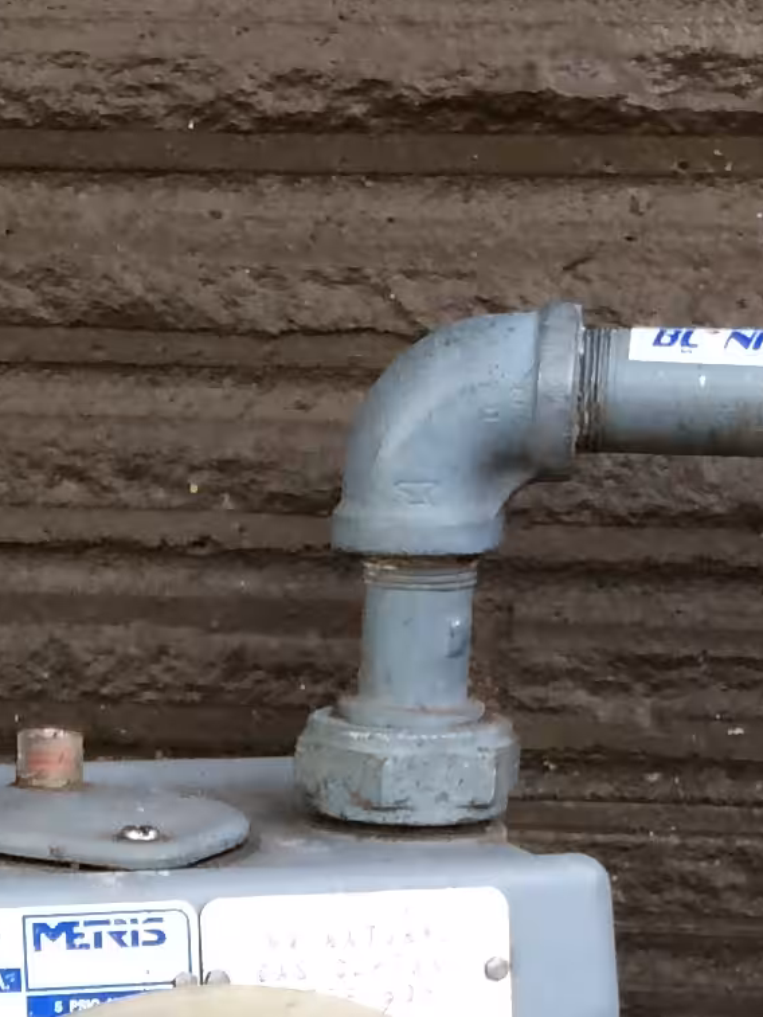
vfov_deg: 15.1
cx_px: -60
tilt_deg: -16.3
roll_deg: -0.3
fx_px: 3673
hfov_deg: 11.7
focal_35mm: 125
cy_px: 1294
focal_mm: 4.15
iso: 50
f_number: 2.2
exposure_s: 1/30
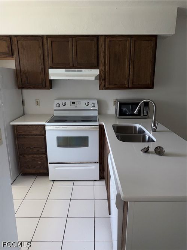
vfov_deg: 71.6
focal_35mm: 24
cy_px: 125
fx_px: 173
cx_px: 94
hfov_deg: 56.8
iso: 50
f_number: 1.78
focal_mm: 6.76
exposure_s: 1/236
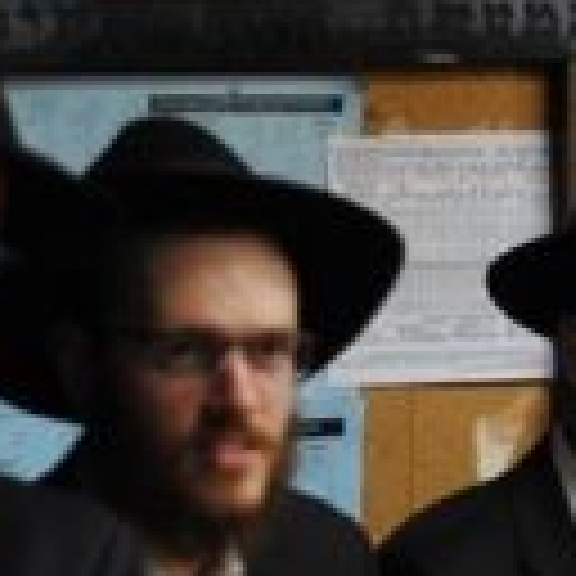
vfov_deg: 6.9
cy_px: 340
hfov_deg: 6.7
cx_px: 1017
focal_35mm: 254
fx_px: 4782
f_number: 1.8
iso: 800
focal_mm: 50
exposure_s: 1/100
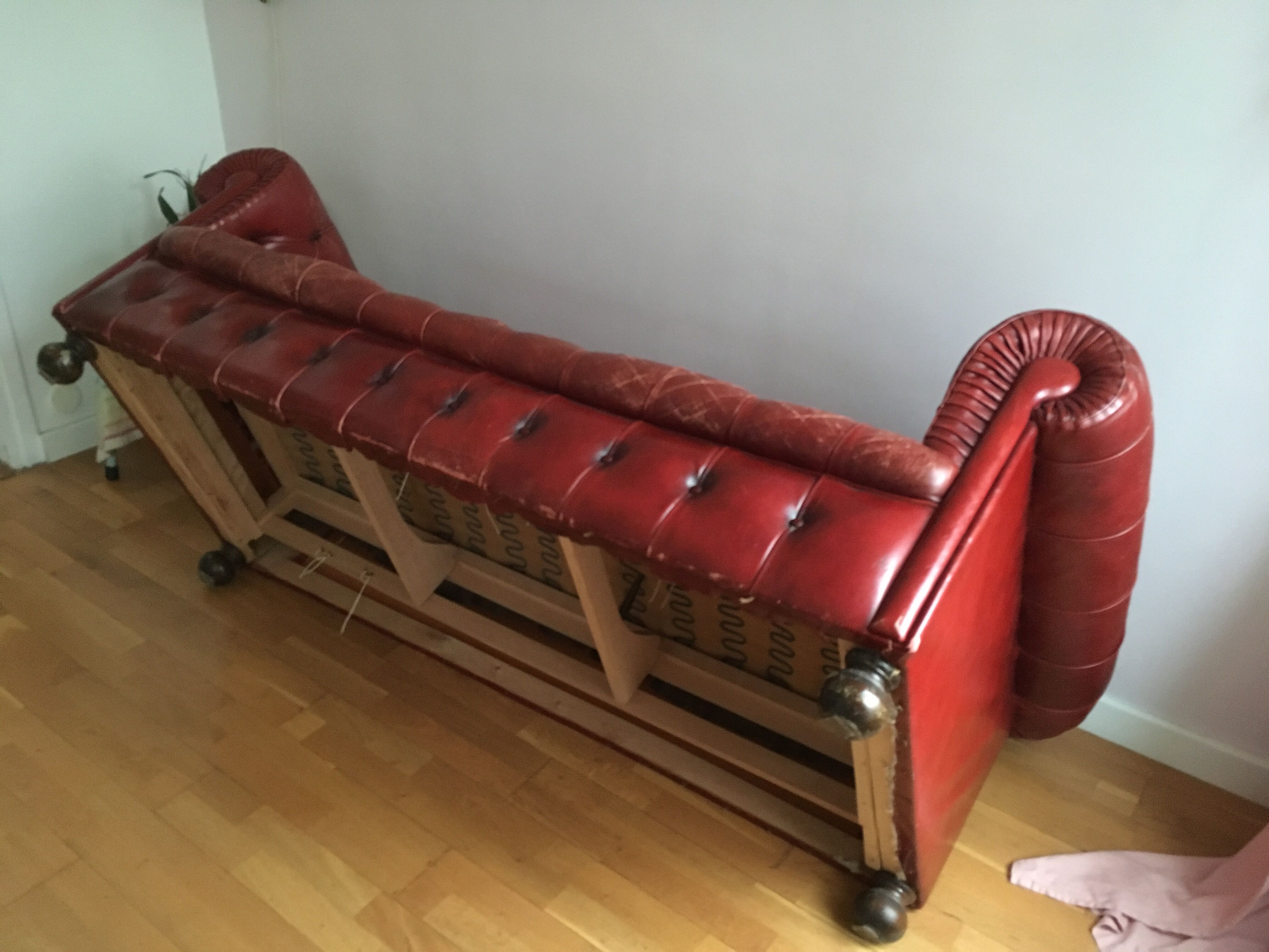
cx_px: 634
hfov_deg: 61.7
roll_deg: -2.1
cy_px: 476
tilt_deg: -27.2
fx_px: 1063
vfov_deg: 48.2
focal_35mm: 29
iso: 500
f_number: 2.2
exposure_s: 1/17
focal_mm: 4.15
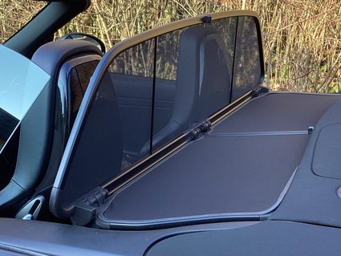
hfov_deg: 34.3
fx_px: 552
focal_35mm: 56
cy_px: 155
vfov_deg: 26.1
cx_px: 147
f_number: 2.4
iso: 50
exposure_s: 1/100
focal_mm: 3.3
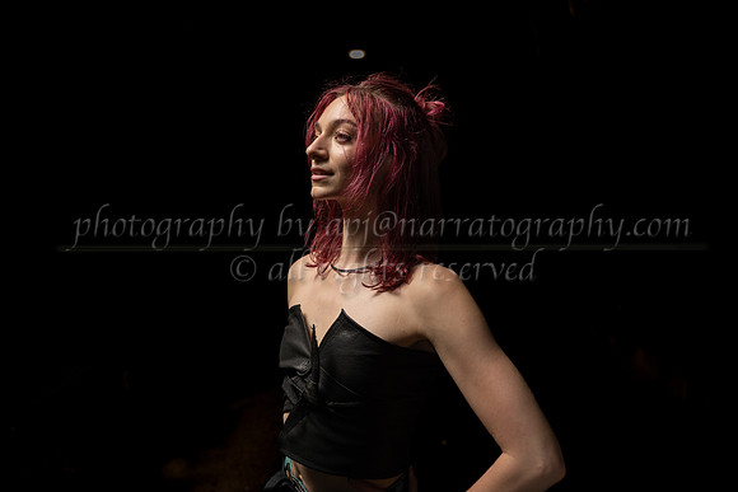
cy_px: 246
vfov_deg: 46.4
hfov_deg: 65.5
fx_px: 574
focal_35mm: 28
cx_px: 369
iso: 400
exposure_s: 1/400
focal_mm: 28
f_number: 2.8
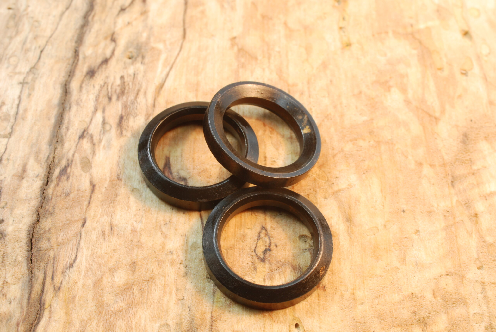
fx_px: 828
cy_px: 166
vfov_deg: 22.7
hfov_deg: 33.4
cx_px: 248
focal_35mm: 60
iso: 200
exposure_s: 1/6
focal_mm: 40
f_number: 22
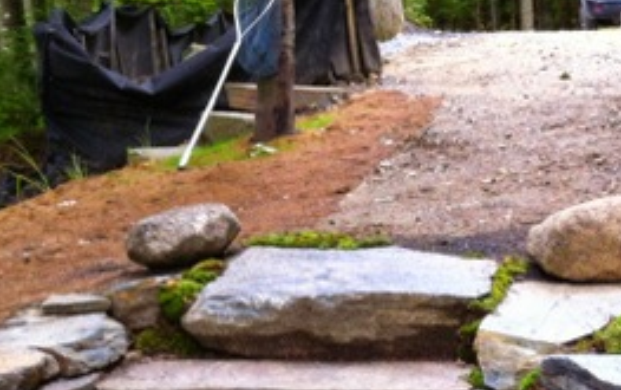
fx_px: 1525
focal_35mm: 90
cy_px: 390
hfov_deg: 22.1
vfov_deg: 14.3
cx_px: 635
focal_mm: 3.85
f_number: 2.8
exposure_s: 1/25
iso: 100
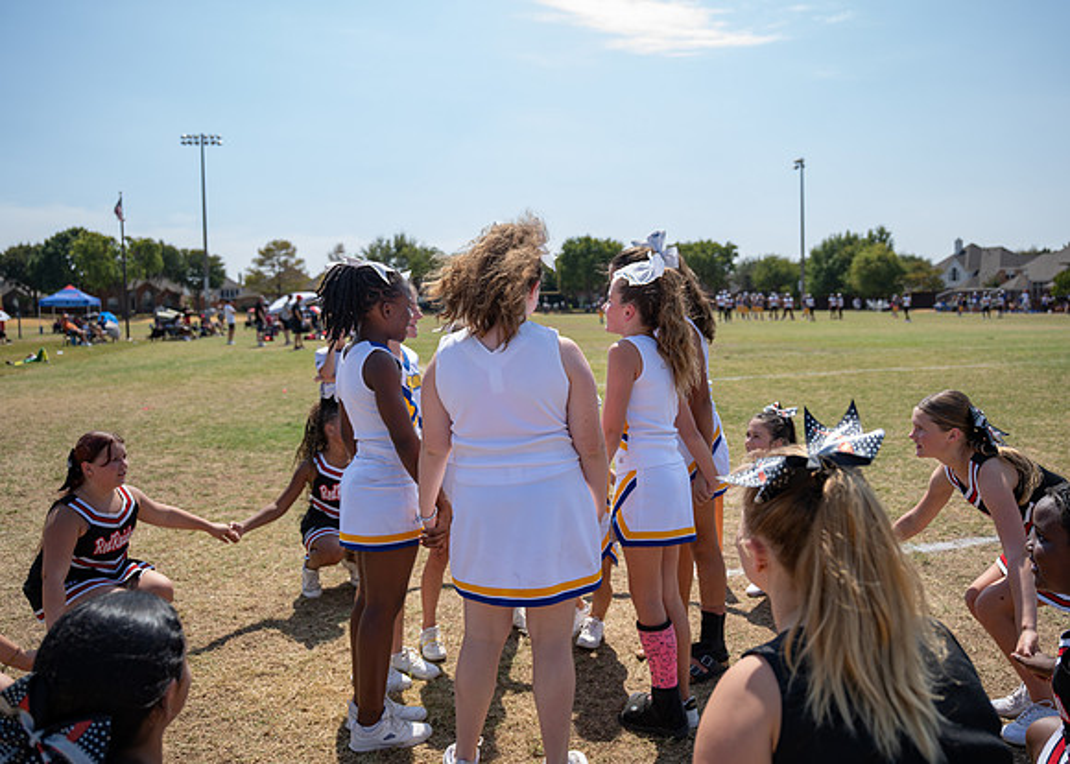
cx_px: 546
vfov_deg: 47.7
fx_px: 864
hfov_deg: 63.5
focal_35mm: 28
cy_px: 360
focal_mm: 24
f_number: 2.8
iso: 80
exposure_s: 1/1600
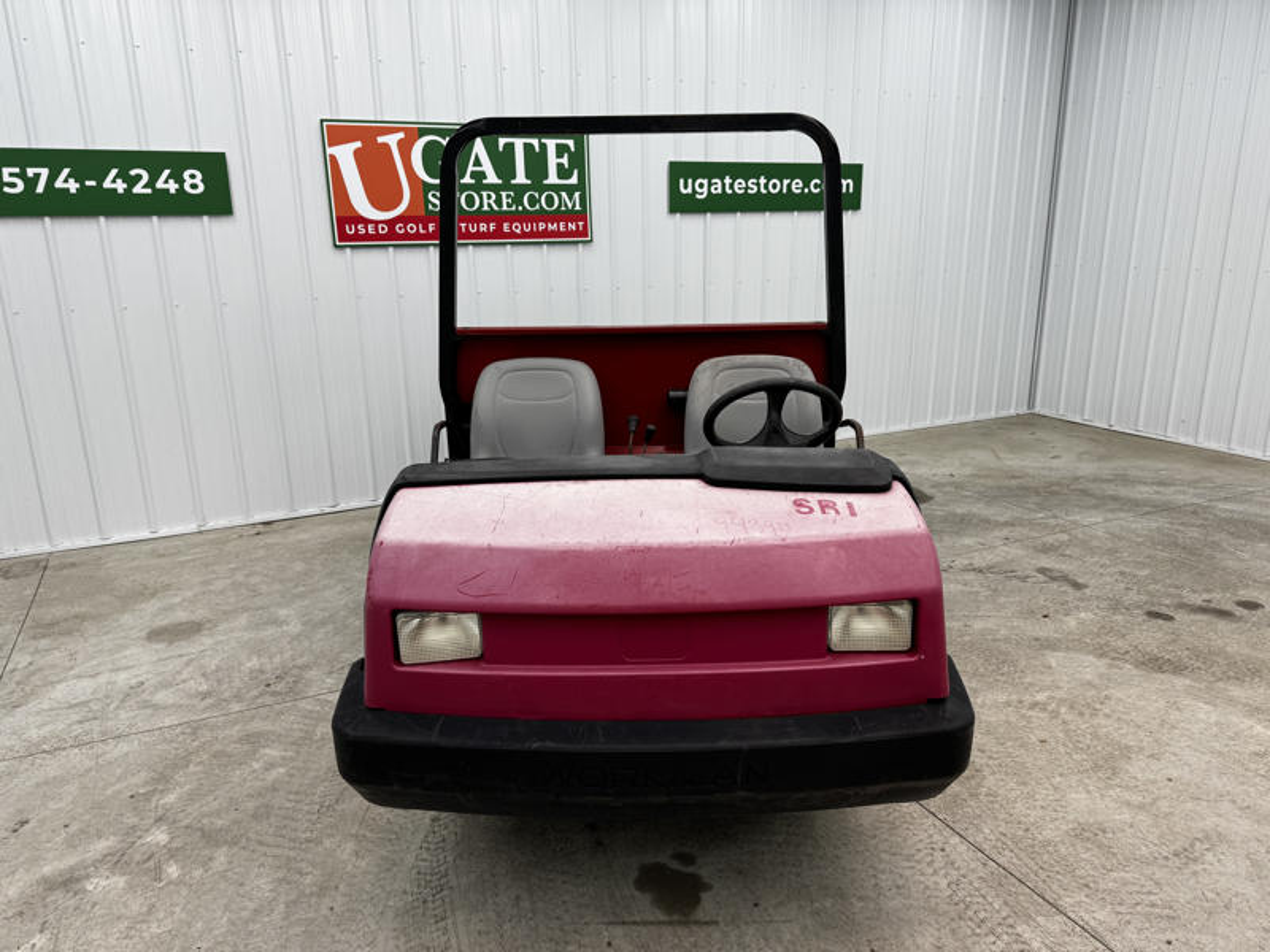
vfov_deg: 56.8
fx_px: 881
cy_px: 476
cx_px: 635
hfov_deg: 71.6
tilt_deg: -16.5
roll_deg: +0.3
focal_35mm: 24
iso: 64
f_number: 1.78
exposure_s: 1/120
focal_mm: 6.76
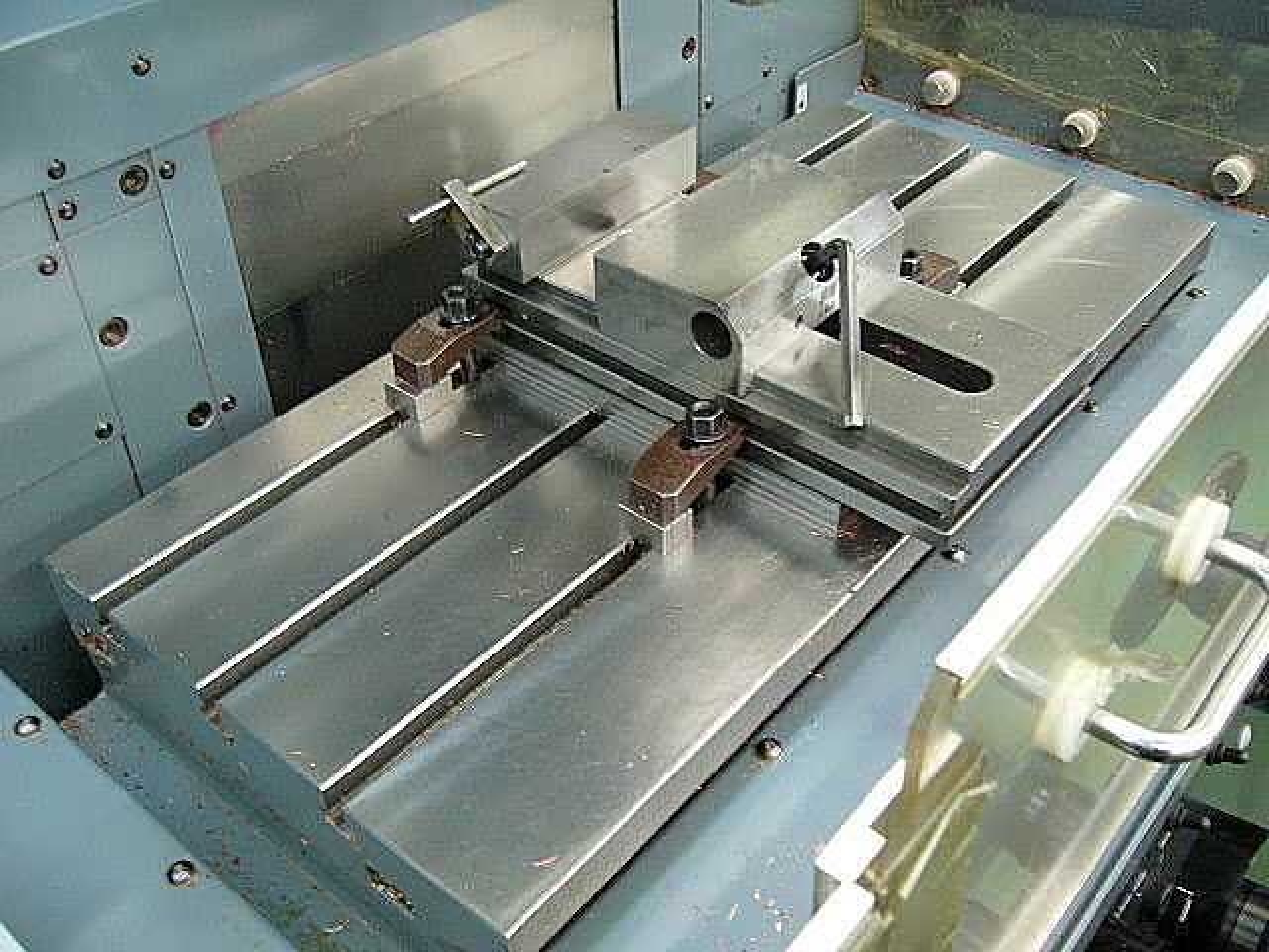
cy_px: 476
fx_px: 1283
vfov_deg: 40.7
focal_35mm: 35
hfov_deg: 52.6
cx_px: 634
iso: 200
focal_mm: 5.8
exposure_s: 1/10
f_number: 2.8
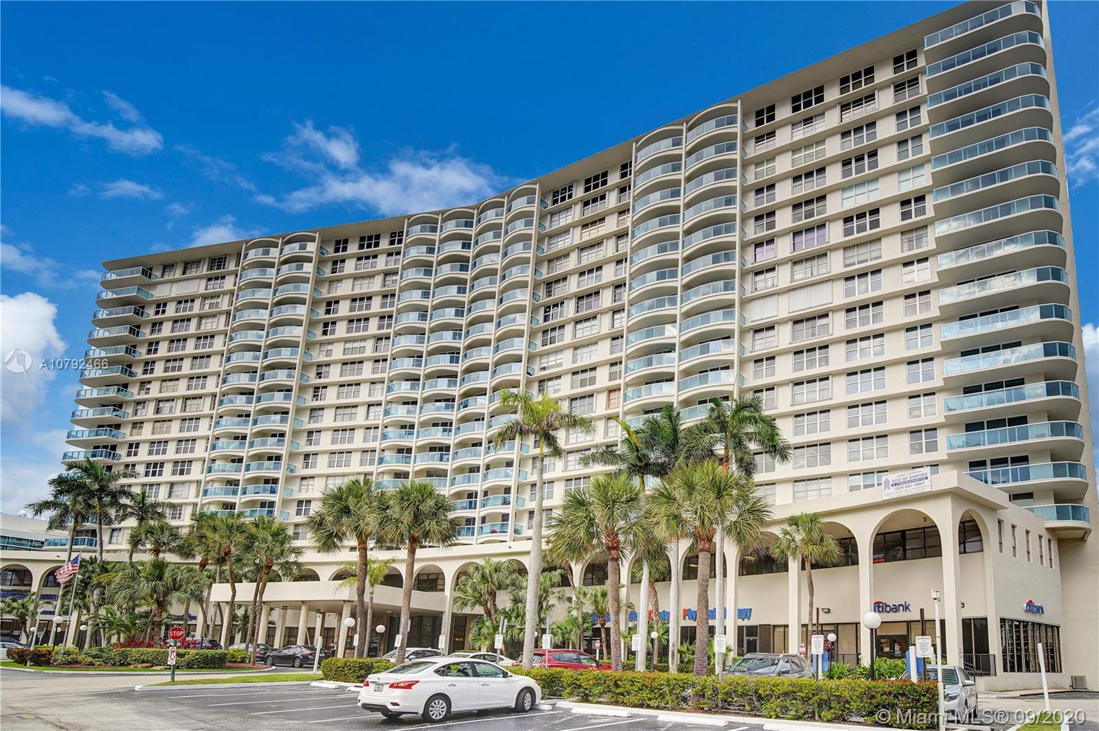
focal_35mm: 20
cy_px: 366
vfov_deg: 61.9
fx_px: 610
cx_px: 550
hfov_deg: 84.0
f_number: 8
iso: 80
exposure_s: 1/200
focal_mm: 20
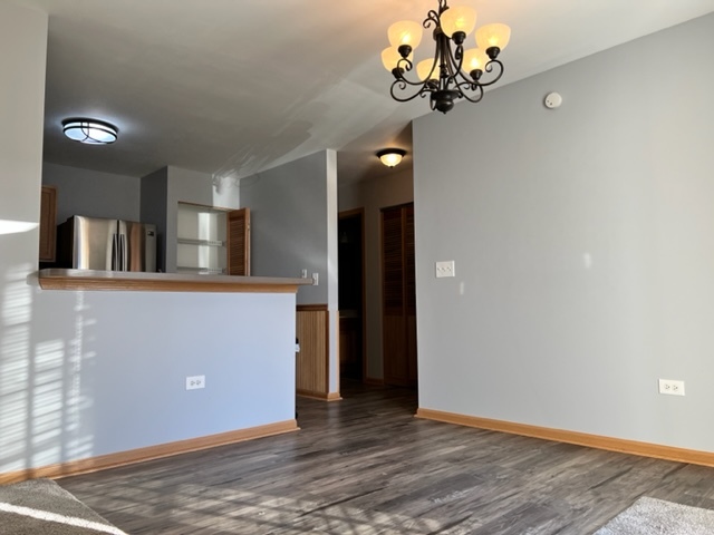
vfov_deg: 53.1
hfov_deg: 67.3
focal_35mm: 26
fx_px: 536
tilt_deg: +4.6
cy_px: 268
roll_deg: +0.6
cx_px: 357
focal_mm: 5.7
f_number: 1.5
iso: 40
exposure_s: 1/120
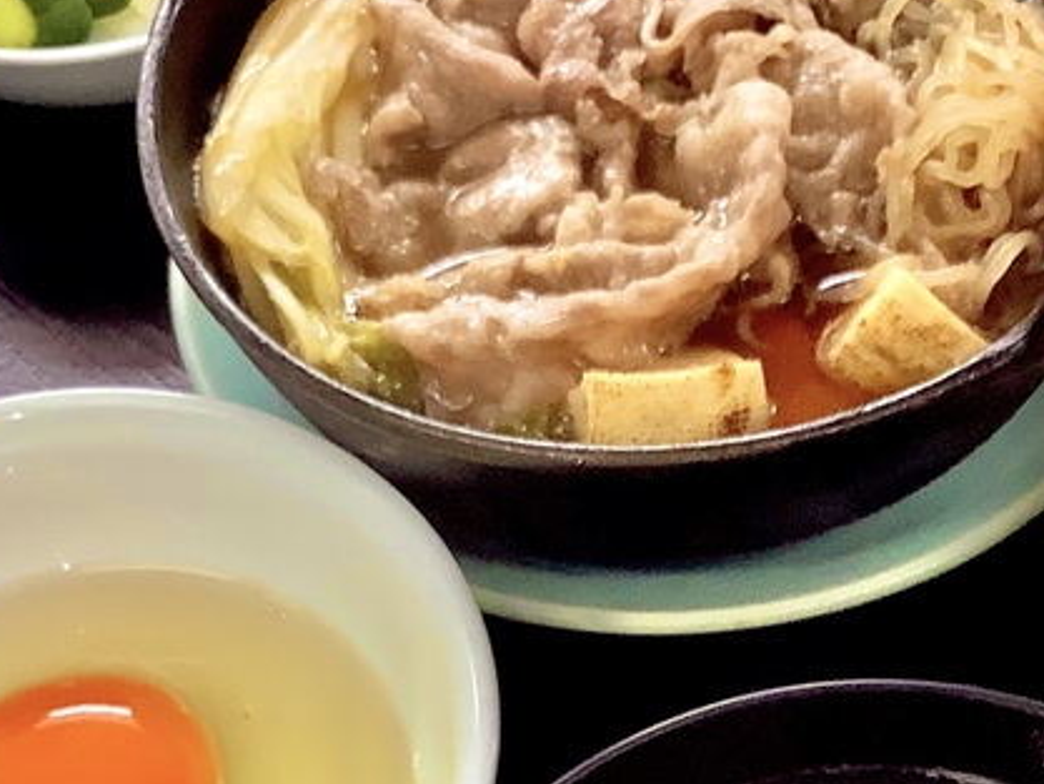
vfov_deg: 17.7
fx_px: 2504
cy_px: 550
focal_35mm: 83
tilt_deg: -53.7
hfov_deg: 23.5
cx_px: 561
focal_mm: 3.3
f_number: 2.4
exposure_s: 1/50
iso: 80
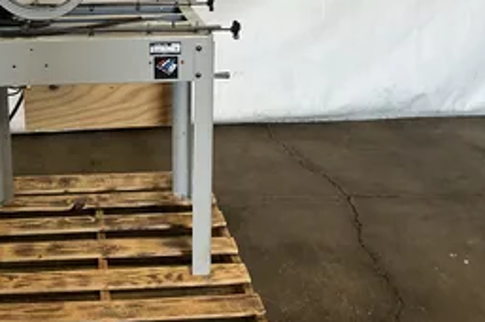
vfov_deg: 27.9
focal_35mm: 47
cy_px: 53
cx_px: 109
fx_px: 633
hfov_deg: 40.5
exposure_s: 1/60
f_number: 1.8
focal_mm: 3
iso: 80
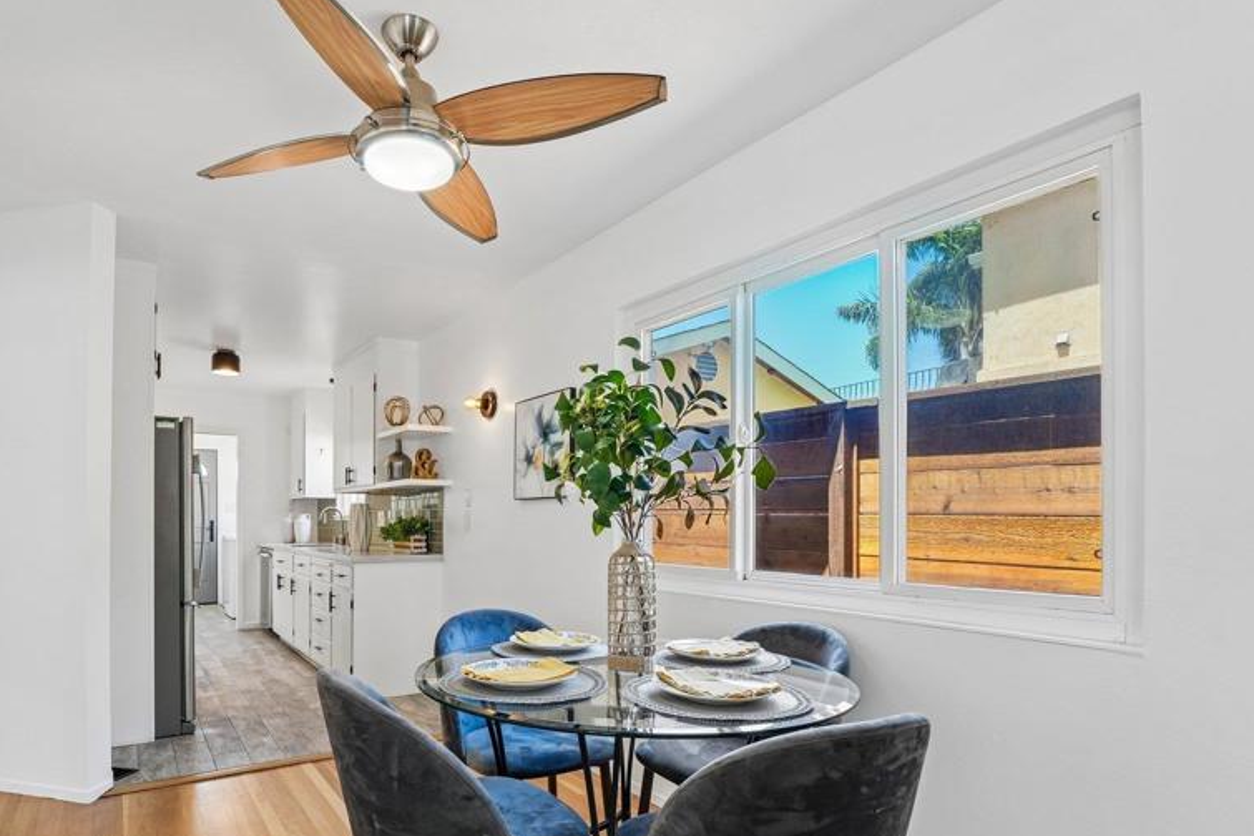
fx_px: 662
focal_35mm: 19
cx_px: 528
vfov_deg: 63.6
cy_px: 524
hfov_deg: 86.2
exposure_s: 1/25
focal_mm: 14
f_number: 8
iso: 640
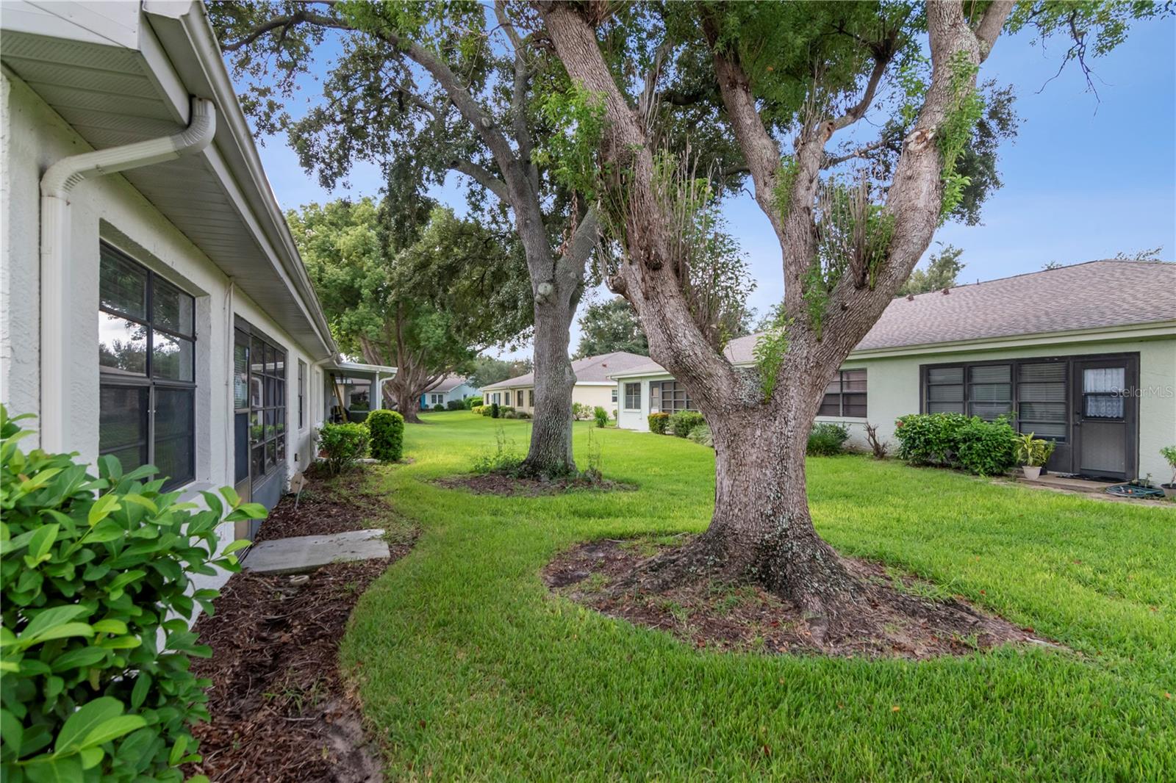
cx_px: 588
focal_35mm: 16
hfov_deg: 95.0
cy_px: 392
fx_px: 539
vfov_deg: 72.0
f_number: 7.1
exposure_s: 1/500
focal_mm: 11
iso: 800
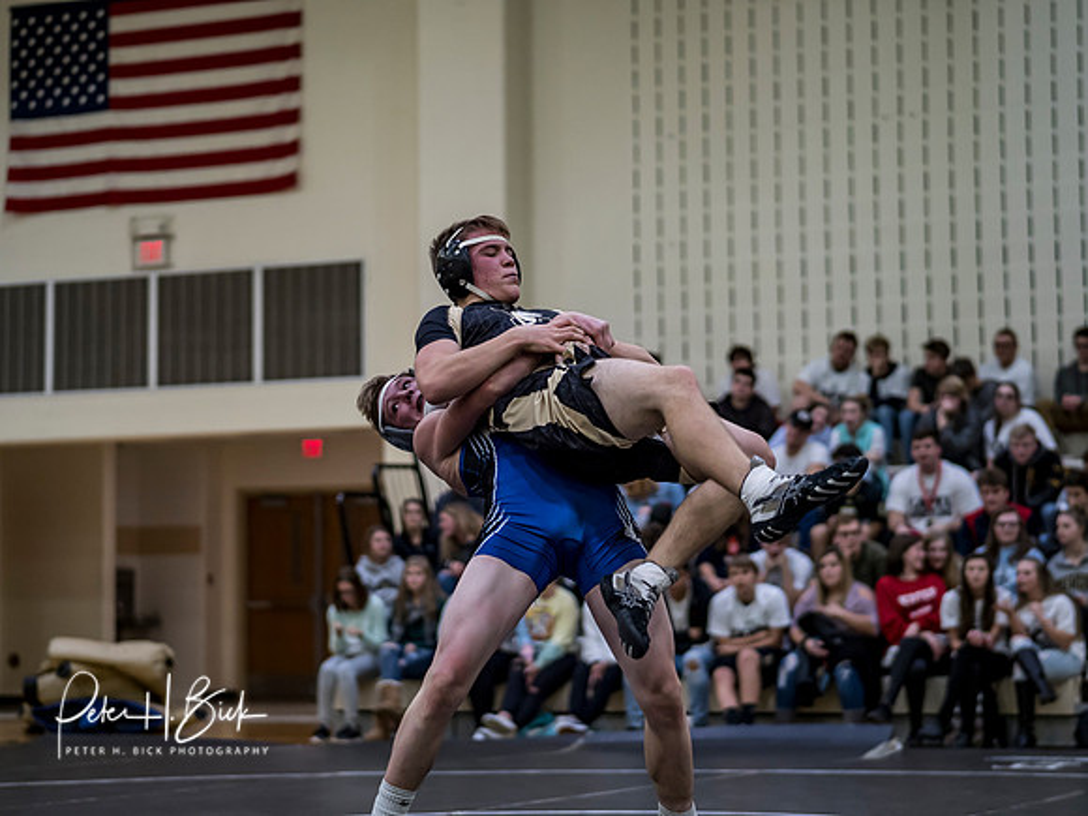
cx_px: 544
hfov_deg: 21.8
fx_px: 2829
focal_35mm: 90
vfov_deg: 16.4
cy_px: 408
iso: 640
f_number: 1.2
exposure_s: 1/1000
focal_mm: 45
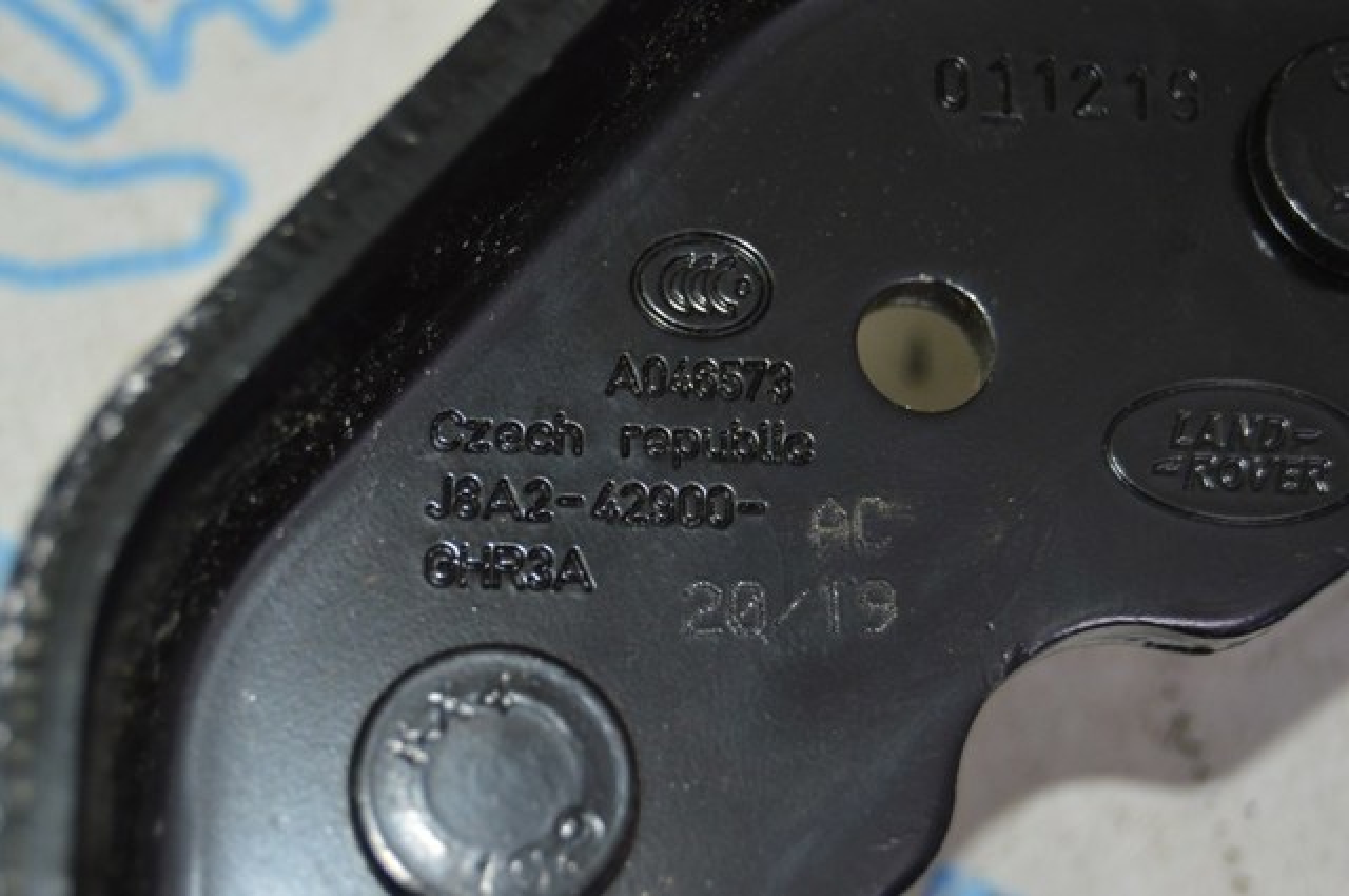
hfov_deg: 24.6
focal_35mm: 82
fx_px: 3088
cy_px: 448
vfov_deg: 16.5
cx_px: 674
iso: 800
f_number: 5.6
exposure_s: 1/60
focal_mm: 55
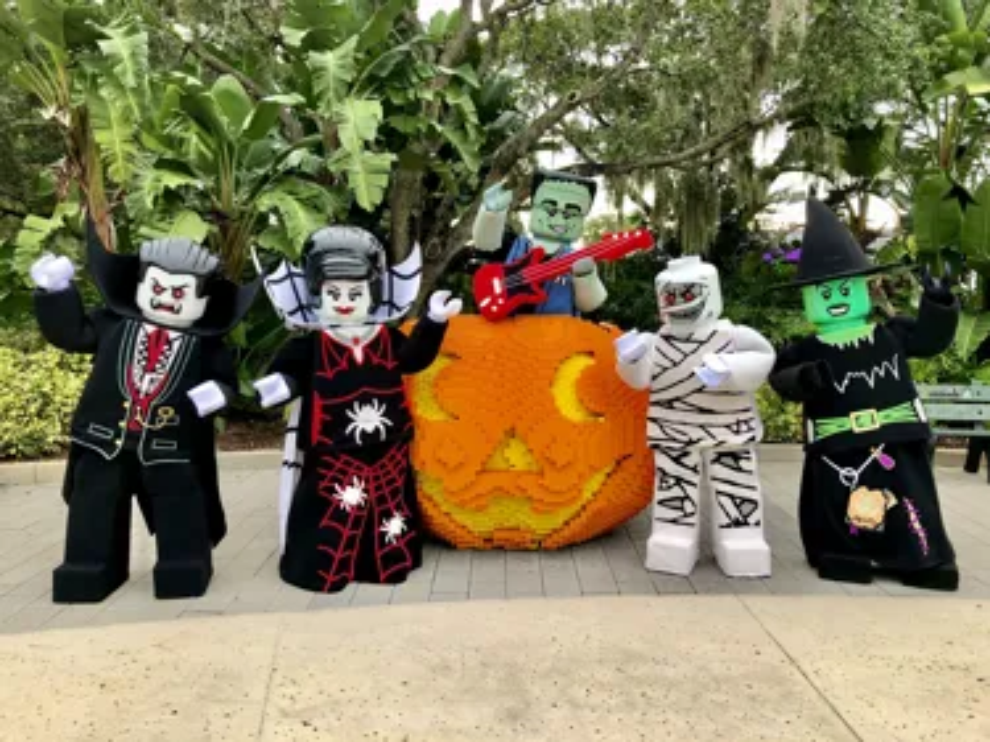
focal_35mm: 28
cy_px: 371
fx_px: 801
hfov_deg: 63.5
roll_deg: -0.1
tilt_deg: -4.9
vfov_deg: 49.7
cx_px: 495
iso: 20
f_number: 1.8
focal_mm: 3.99
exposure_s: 1/165
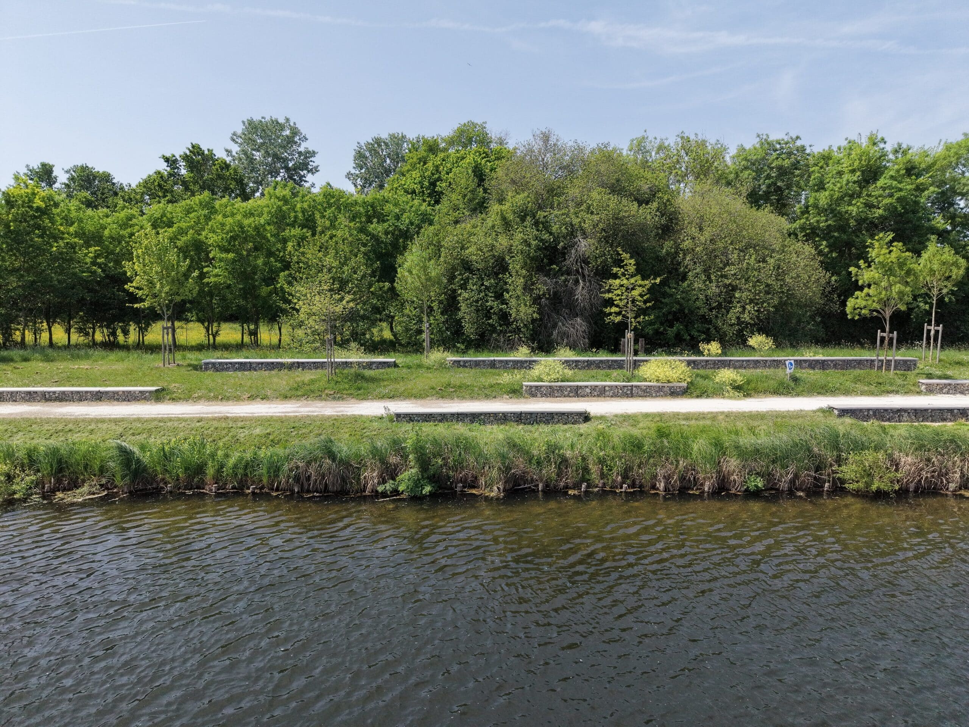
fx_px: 672
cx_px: 484
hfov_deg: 71.6
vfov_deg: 56.8
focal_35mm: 24
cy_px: 364
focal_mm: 8.67
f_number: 1.8
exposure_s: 1/4000
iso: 290
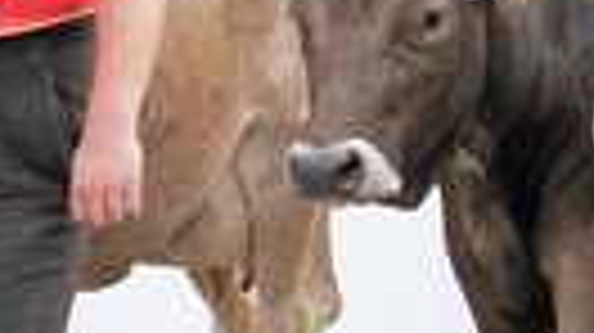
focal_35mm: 608
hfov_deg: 3.5
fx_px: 9569
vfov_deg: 2.0
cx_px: 1436
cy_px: -86
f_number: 5.6
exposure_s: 1/640
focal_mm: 85
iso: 500
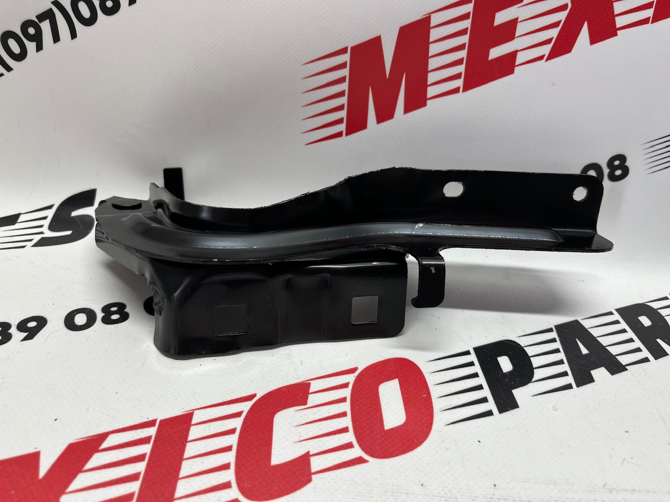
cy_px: 251
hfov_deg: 67.3
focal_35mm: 26
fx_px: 503
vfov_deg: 53.1
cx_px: 335
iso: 40
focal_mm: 5.1
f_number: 1.6
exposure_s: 1/100
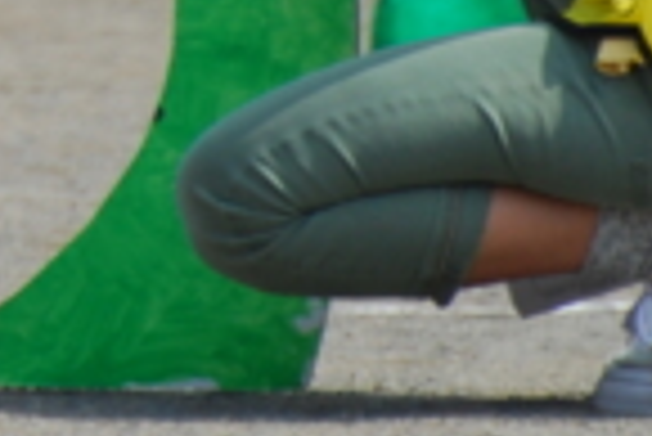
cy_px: -382
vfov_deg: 0.6
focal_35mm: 2476
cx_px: -643
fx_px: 44887
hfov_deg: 0.8
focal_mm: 300
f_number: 5.6
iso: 200
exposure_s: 1/800
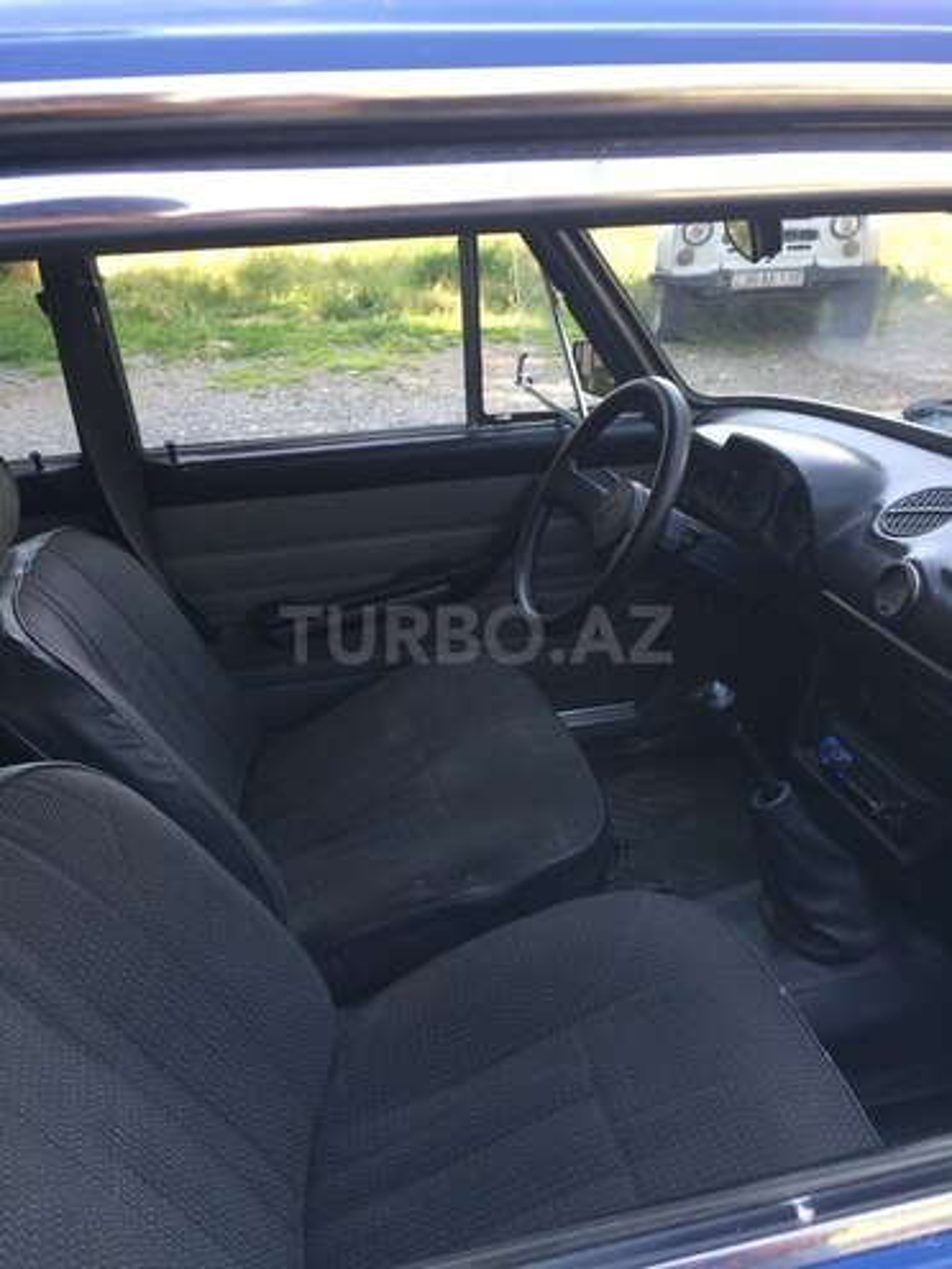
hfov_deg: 48.2
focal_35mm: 29
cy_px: 634
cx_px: 476
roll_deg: -4.7
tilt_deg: -18.0
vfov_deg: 61.7
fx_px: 1063
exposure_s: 1/126
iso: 32
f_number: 2.2
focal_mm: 4.15
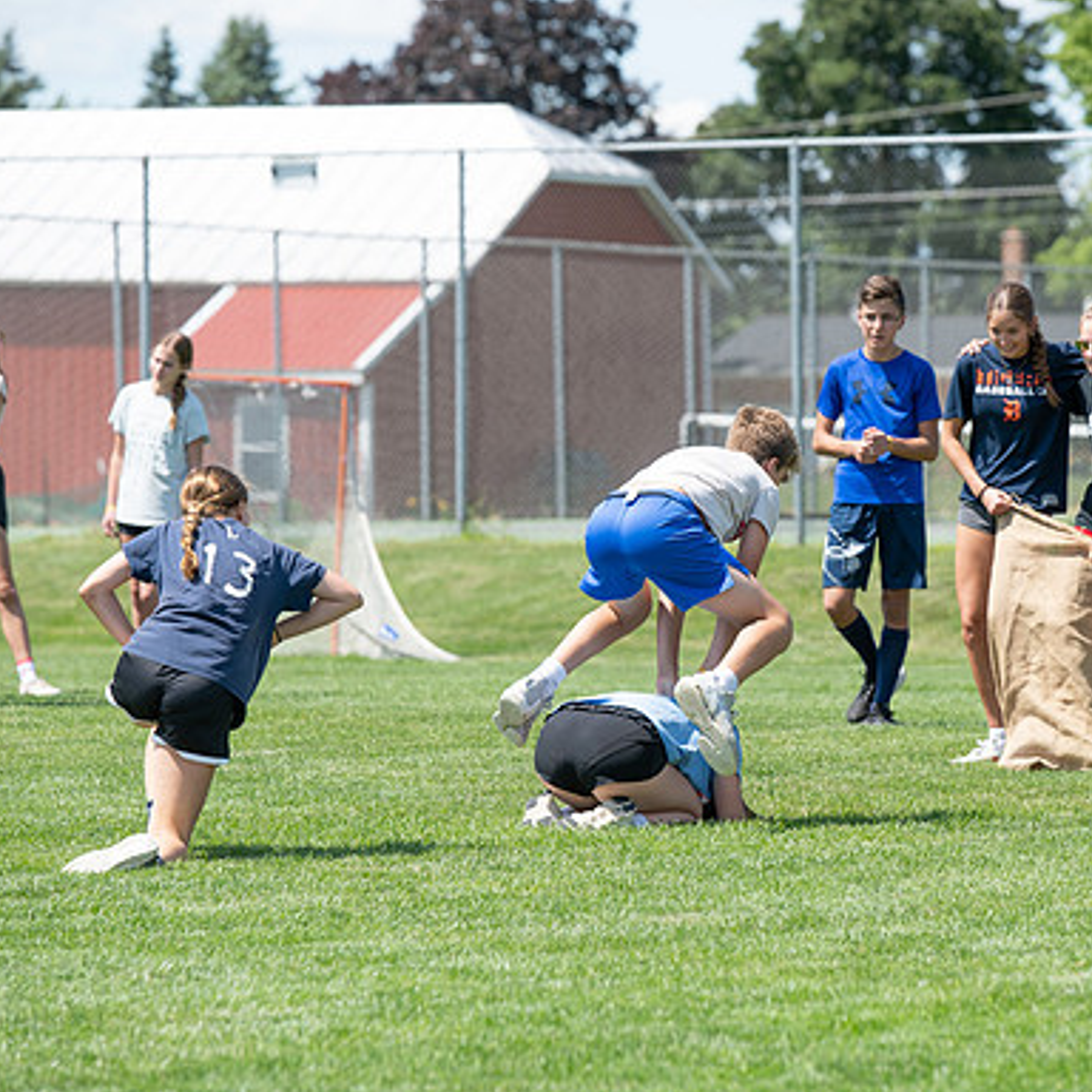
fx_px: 7566
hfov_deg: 8.3
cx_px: 671
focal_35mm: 212
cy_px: 547
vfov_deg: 8.3
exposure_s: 1/800
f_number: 4.5
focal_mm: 165
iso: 160
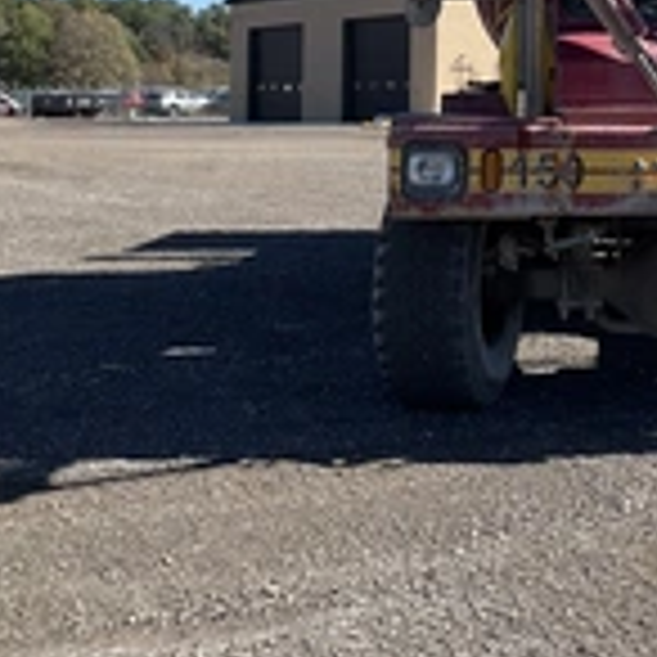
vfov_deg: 23.6
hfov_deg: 23.8
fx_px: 1503
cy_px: 0
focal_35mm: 70
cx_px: 626
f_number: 1.8
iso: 25
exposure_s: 1/1377
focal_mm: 3
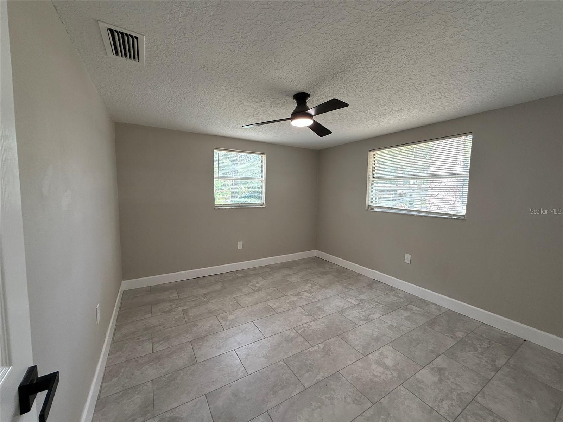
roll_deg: -0.9
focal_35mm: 14
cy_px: 211
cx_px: 282
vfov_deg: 85.7
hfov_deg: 102.1
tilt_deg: -4.7
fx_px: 228
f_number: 2.2
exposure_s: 1/99
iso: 160
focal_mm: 2.22
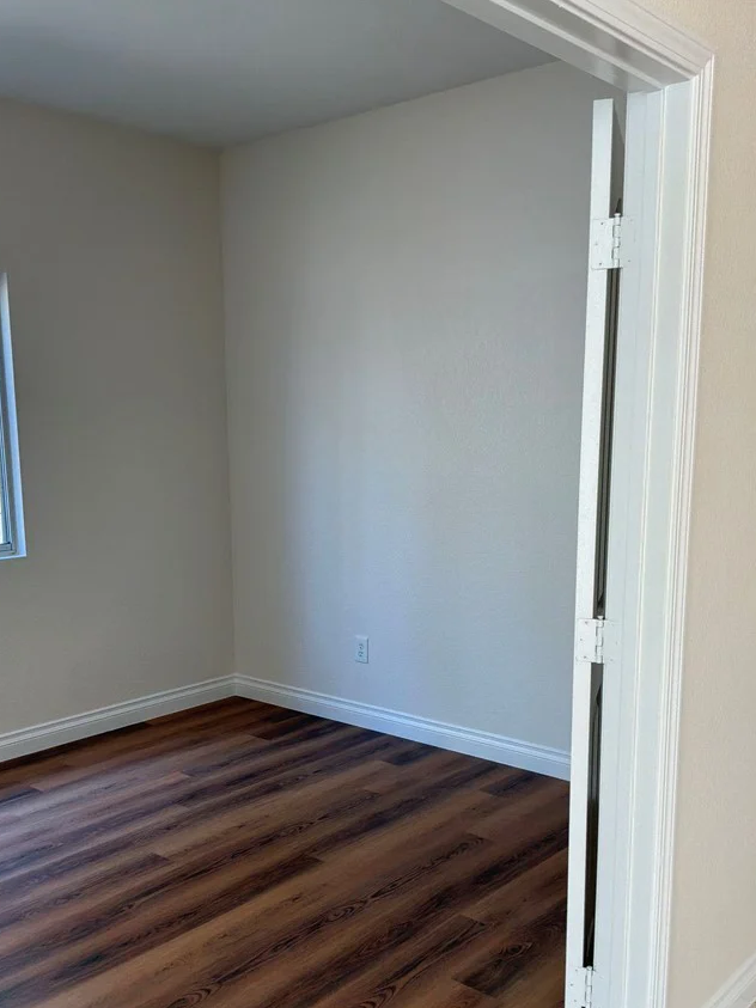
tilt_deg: -10.8
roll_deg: +0.3
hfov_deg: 41.7
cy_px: 607
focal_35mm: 34
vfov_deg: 53.6
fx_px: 990
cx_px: 346
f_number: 1.8
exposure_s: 1/60
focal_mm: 3
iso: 40
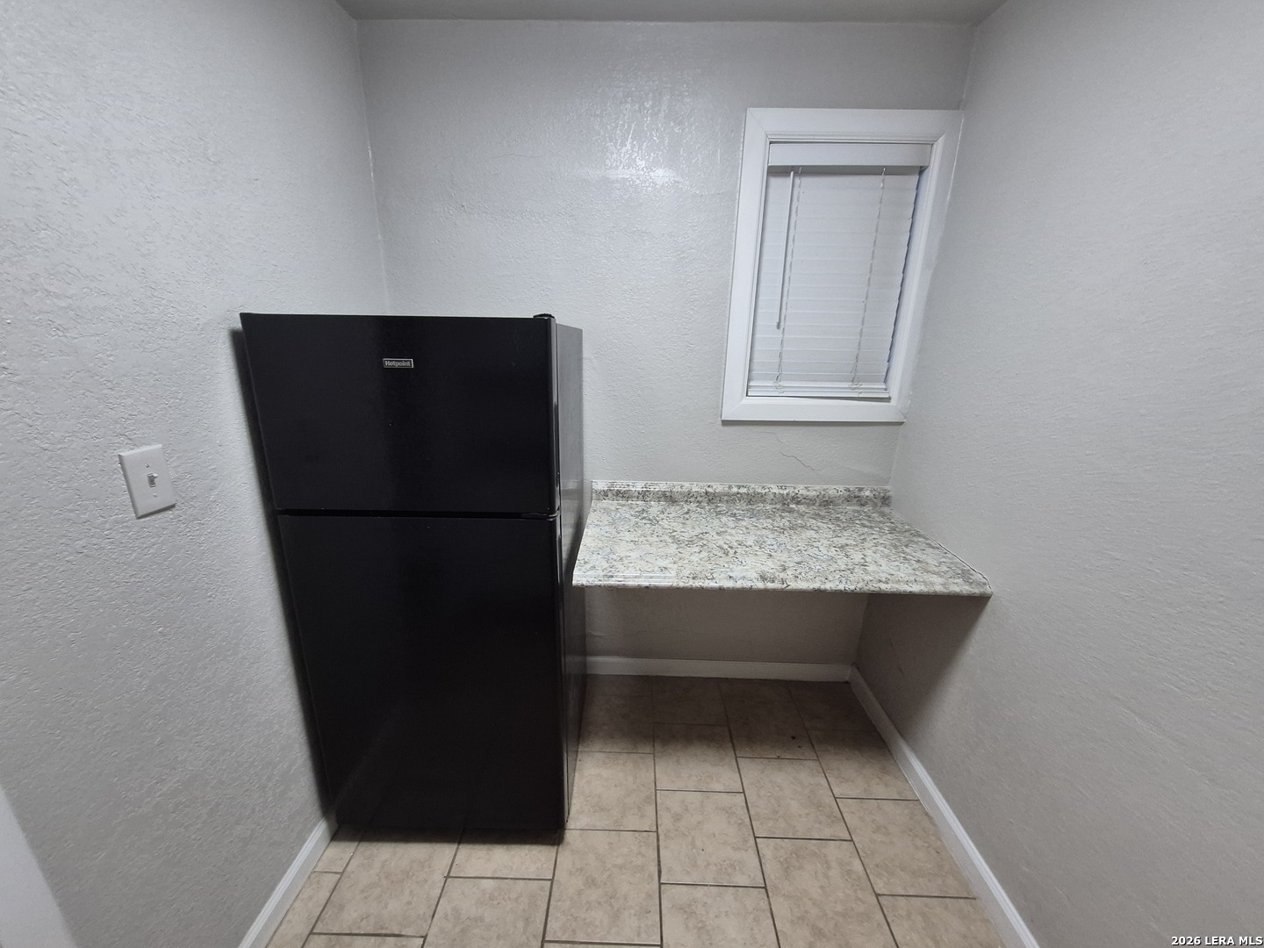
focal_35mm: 13
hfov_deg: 106.2
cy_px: 474
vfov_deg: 89.9
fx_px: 475
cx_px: 632
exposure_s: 1/60
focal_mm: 1.74
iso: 200
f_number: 2.2
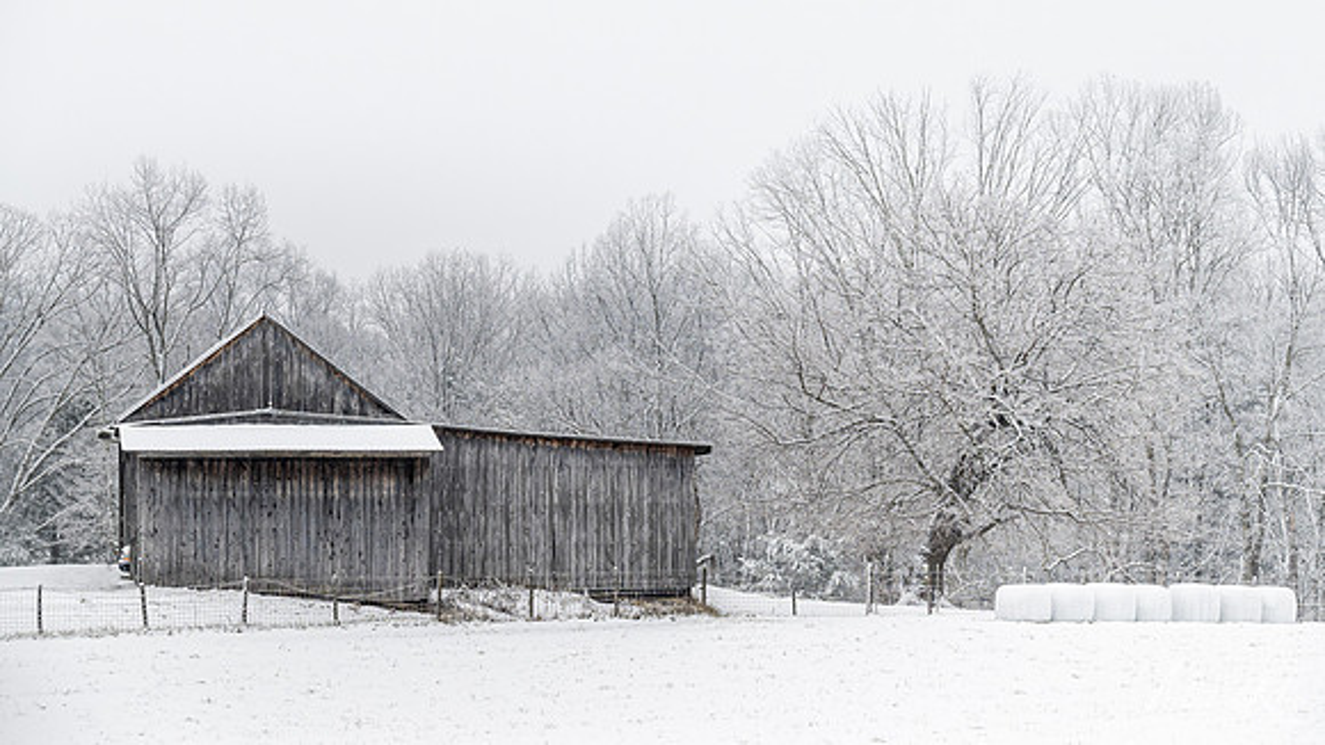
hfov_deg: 14.5
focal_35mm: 149
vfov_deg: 8.2
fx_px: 5223
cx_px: 689
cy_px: 289
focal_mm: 91
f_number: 8
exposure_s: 1/160
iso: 180
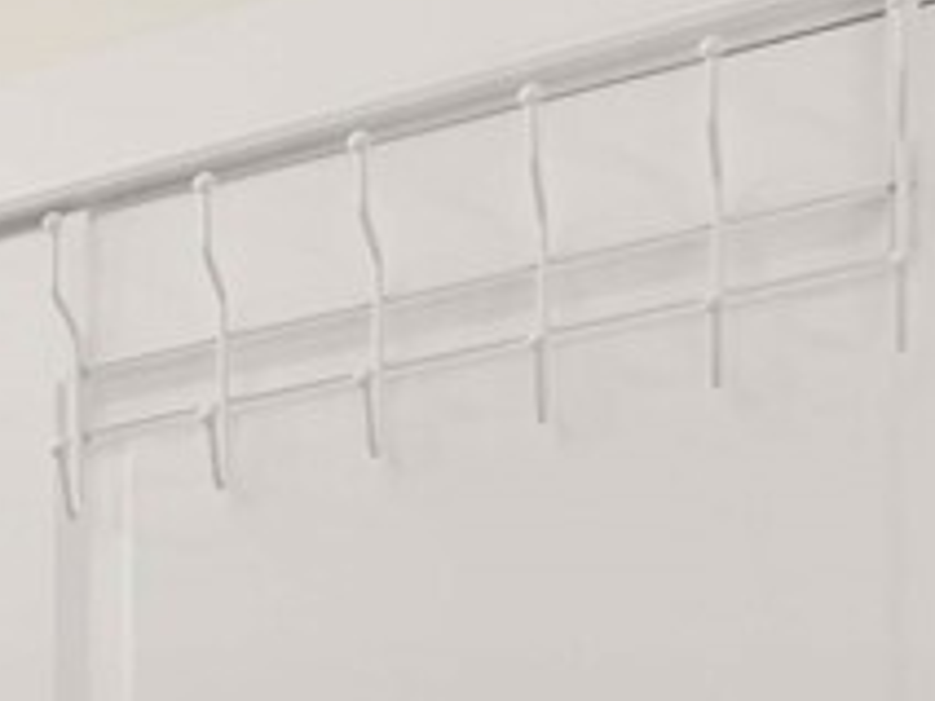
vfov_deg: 12.3
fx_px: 2701
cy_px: 1576
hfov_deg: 13.9
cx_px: -1303
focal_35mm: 100
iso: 400
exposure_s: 1/30
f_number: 7.1
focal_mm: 13
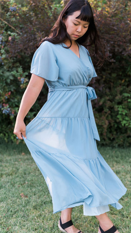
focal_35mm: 55
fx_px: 340
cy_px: 116
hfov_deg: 21.8
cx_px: 69
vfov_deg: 37.8
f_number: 2.8
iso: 160
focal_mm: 52
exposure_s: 1/250
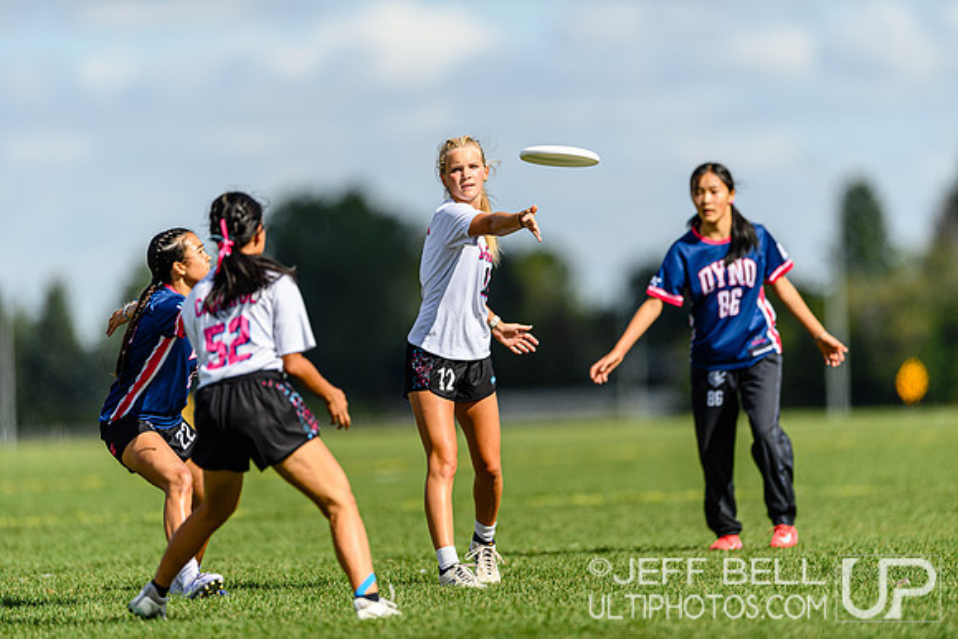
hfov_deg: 5.2
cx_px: 479
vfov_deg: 3.4
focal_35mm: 400
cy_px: 320
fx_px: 10646
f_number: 3.2
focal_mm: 400
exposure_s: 1/2000
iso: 100
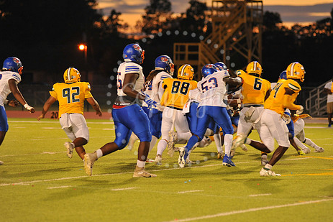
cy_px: 98
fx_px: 1795
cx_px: 175
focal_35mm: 194
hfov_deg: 10.6
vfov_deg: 7.1
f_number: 2.8
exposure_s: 1/250
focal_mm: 155
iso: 2000
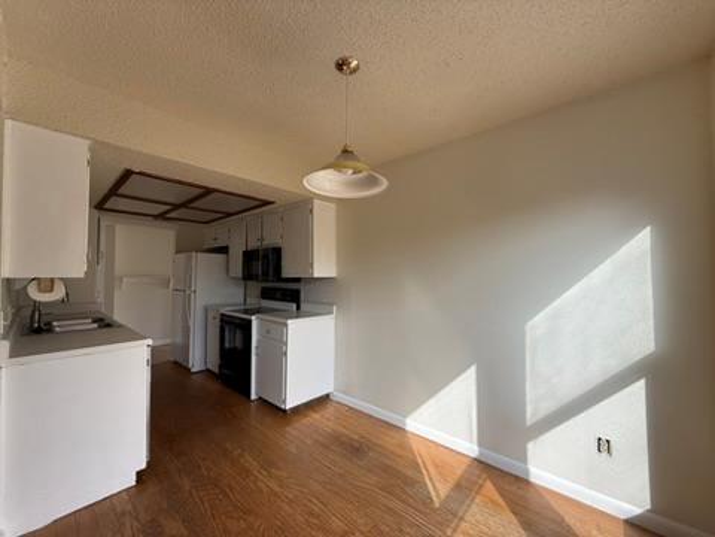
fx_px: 289
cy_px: 268
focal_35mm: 14
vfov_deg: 85.7
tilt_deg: +1.1
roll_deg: -0.5
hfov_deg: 102.1
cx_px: 358
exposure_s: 1/99
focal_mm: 2.22
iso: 80
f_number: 2.2
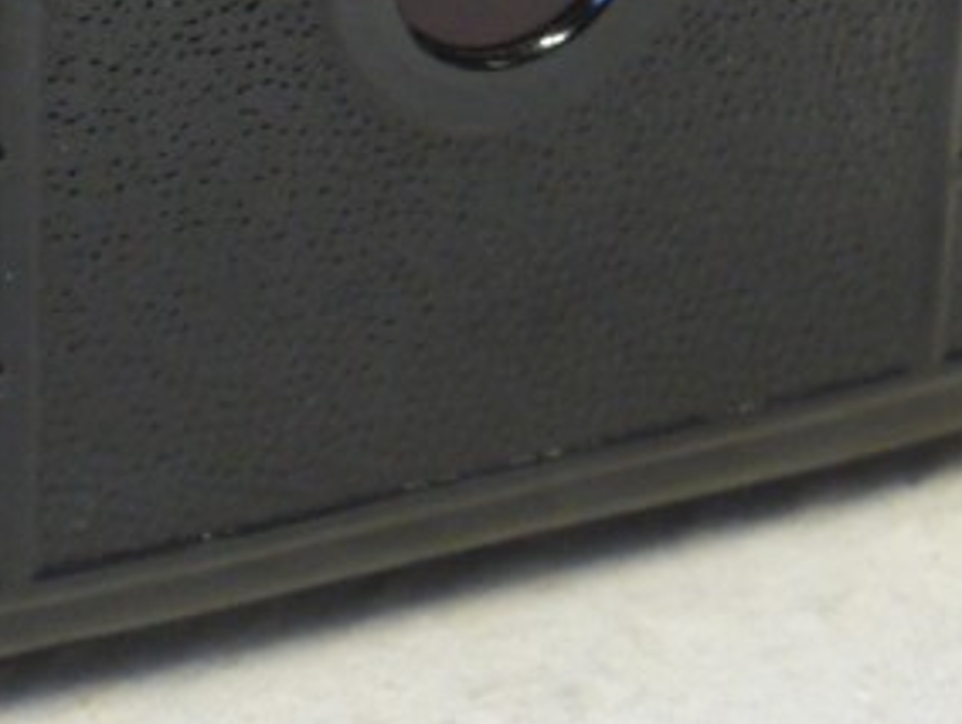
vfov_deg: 5.8
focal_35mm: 254
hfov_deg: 7.7
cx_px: -7
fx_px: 7068
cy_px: -466
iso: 800
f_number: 8
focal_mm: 30
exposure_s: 1/20
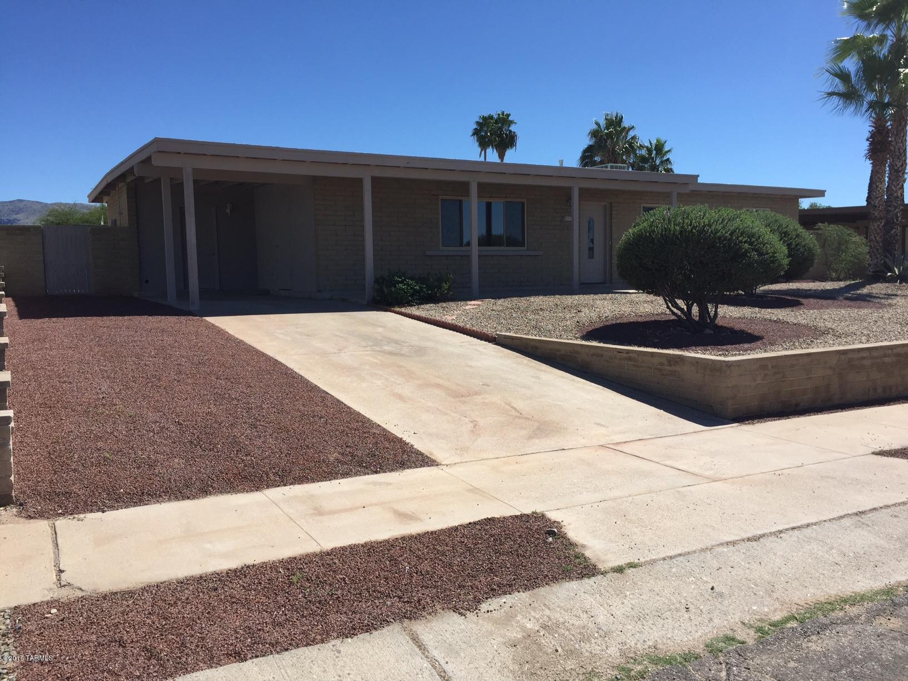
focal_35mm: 29
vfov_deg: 48.2
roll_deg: -0.3
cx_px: 454
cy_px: 340
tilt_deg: -5.3
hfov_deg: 61.7
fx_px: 761
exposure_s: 1/2639
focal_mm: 4.15
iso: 32
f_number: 2.2
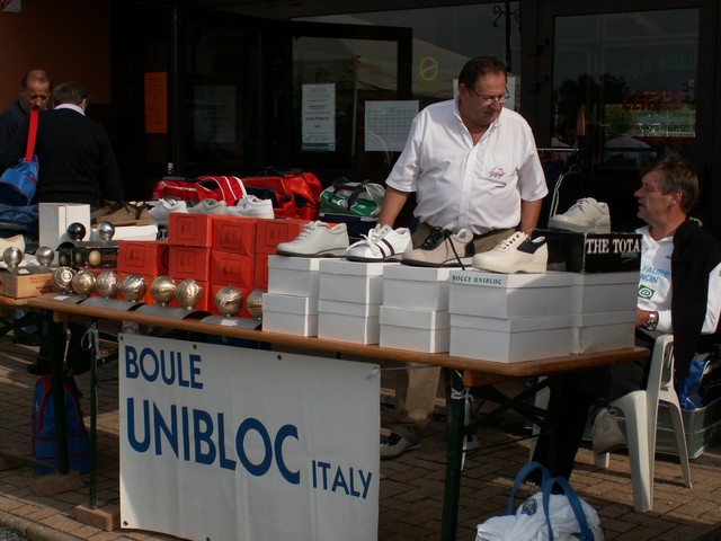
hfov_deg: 32.2
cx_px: 360
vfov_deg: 24.4
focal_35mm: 60
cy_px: 270
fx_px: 1250
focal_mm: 10.02
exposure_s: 1/800
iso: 50
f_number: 4.5
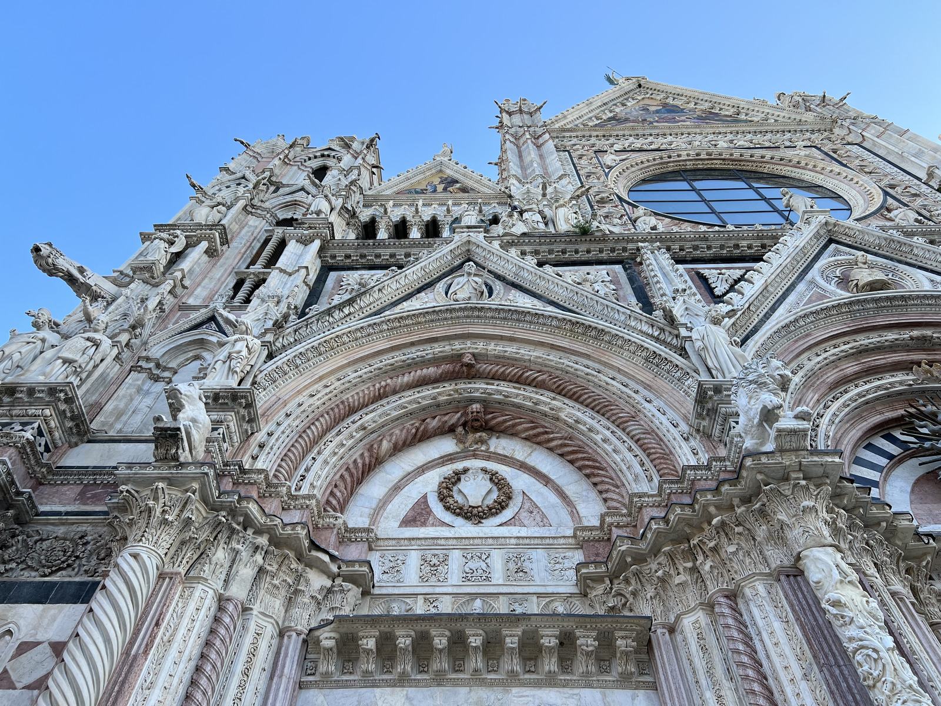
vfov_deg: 53.1
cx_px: 470
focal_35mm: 26
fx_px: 707
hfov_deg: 67.3
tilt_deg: +59.3
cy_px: 353
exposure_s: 1/683
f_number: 1.5
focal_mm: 5.7
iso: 50
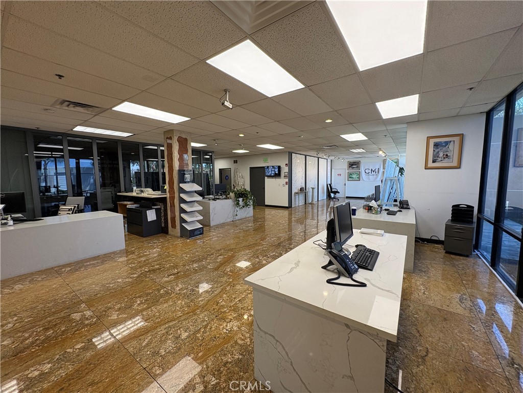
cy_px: 196
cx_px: 262
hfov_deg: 102.1
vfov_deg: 85.7
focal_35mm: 14
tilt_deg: -5.1
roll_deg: +1.4
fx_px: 212
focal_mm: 2.22
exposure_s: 1/120
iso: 125
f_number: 2.2
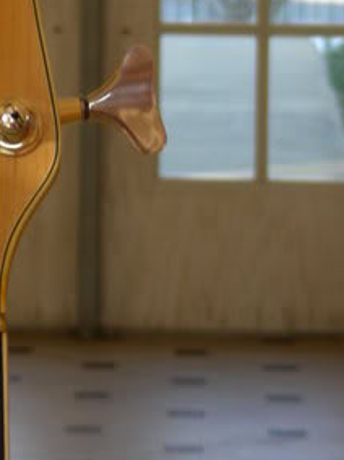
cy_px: 34
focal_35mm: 246
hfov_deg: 6.0
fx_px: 3262
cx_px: -101
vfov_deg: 8.0
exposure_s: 1/56.6
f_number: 3.5
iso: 50
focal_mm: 14.6
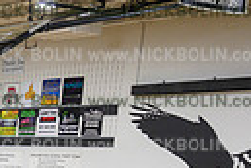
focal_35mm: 108
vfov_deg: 11.5
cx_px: -187
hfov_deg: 16.2
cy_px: 326
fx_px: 753
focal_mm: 24
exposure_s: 1/50
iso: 800
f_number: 4.5
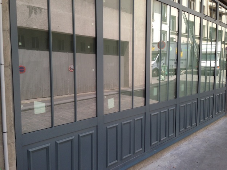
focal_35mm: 33
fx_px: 216
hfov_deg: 55.3
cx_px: 114
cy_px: 85
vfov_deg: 43.0
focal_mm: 4.13
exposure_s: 1/511
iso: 50
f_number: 2.4
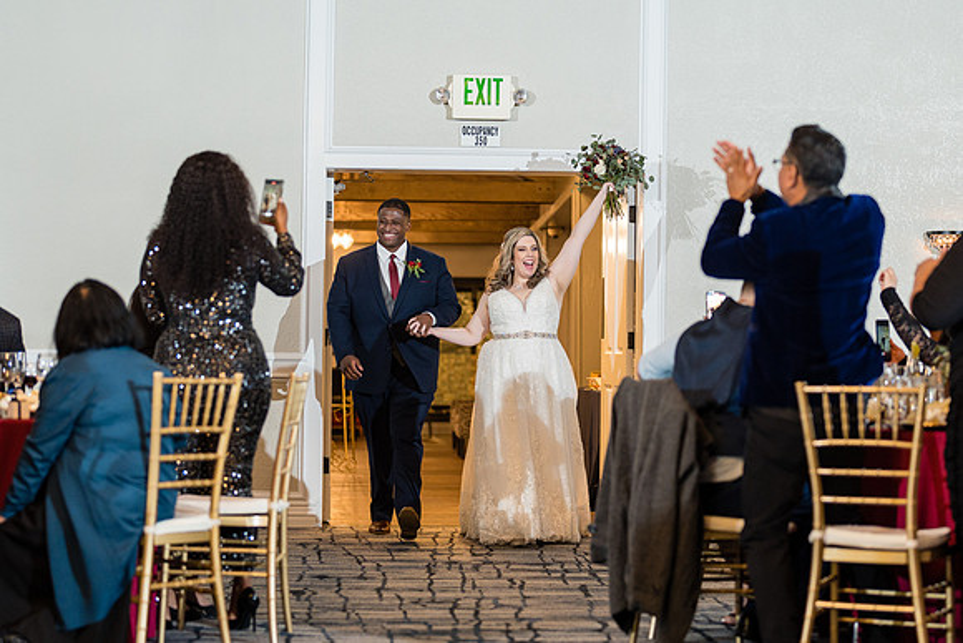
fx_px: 2007
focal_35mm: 75
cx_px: 482
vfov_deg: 18.2
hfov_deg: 27.0
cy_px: 322
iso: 500
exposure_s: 1/250
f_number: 1.2
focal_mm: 50
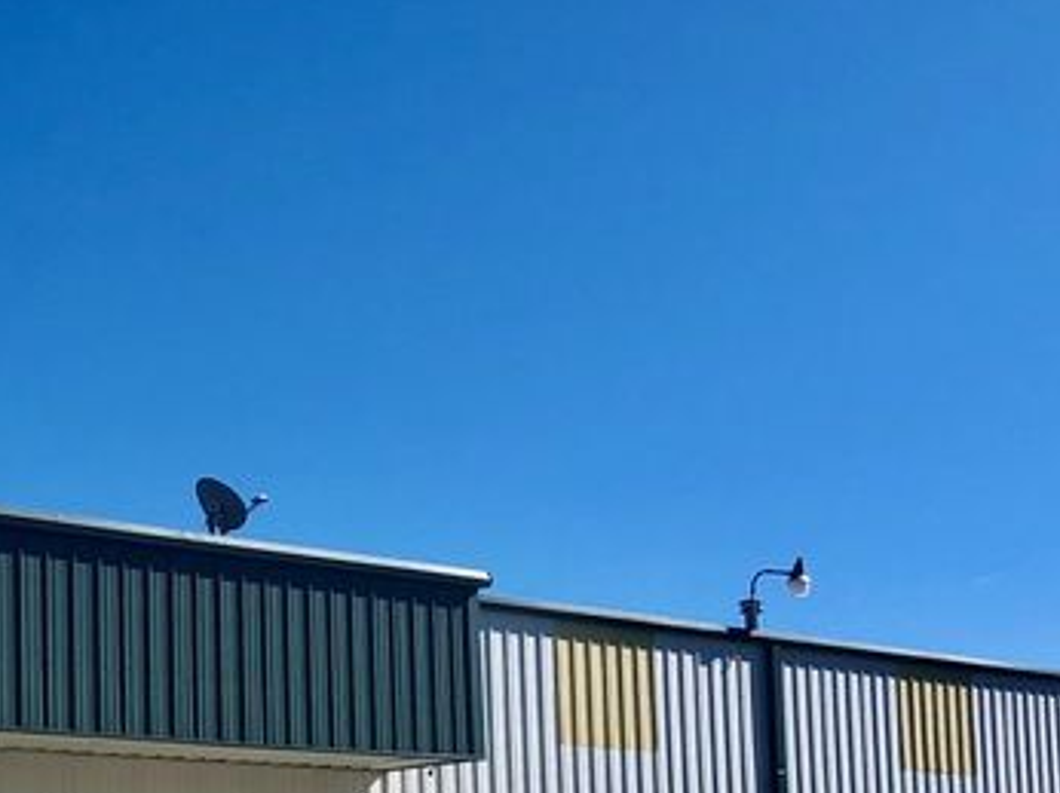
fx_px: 2479
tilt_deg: +5.2
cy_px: 741
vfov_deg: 17.9
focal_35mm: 81
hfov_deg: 23.9
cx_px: 291
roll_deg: +1.3
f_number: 1.8
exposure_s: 1/2825
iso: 20
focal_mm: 3.99
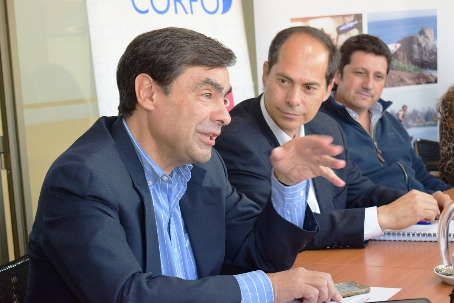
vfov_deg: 18.9
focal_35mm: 72
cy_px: 152
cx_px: 227
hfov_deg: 28.1
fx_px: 908
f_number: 5.3
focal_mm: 48
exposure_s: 1/60
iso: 900
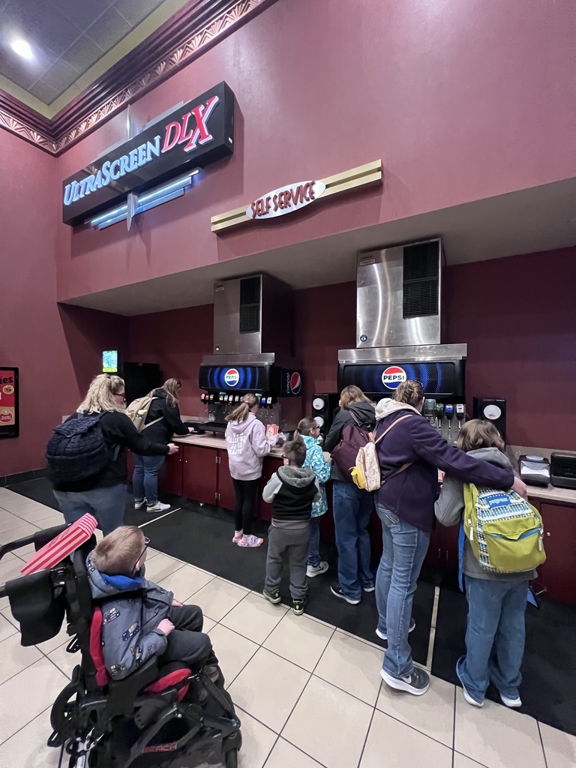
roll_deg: +0.1
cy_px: 384
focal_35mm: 13
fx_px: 288
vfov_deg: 106.2
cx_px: 288
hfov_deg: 89.9
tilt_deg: +0.6
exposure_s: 1/60
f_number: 1.8
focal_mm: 1.57
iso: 1000
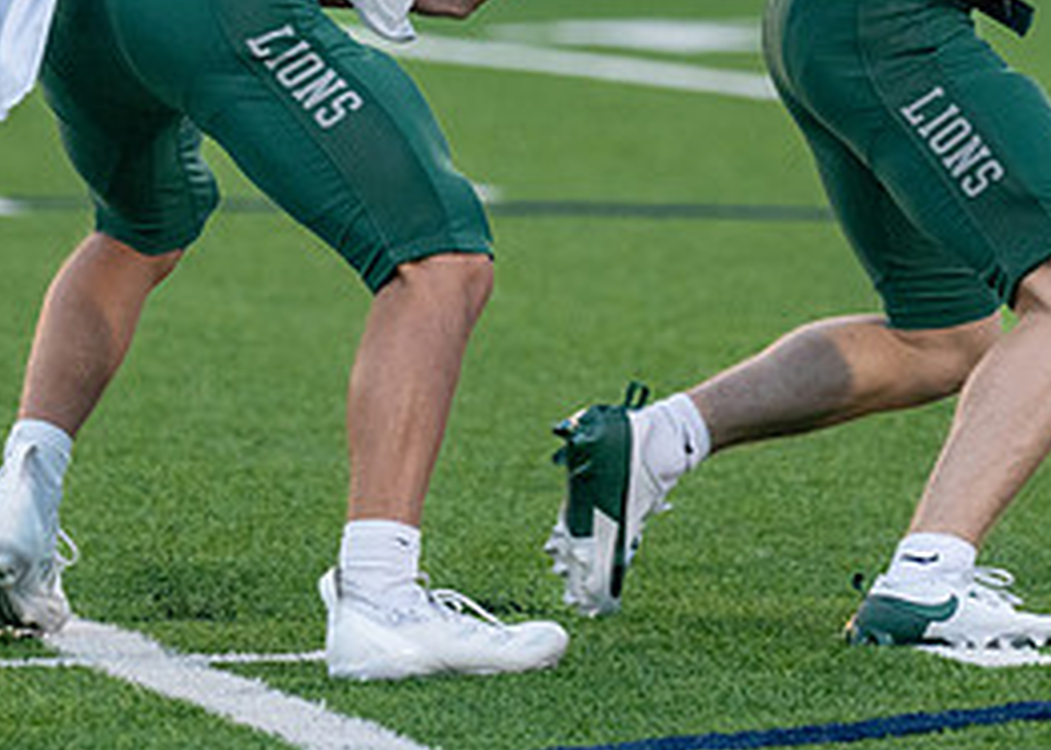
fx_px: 16293
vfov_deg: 2.6
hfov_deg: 3.7
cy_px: -372
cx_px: 378
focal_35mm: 546
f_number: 2.8
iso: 1250
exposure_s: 1/1250
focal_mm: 167
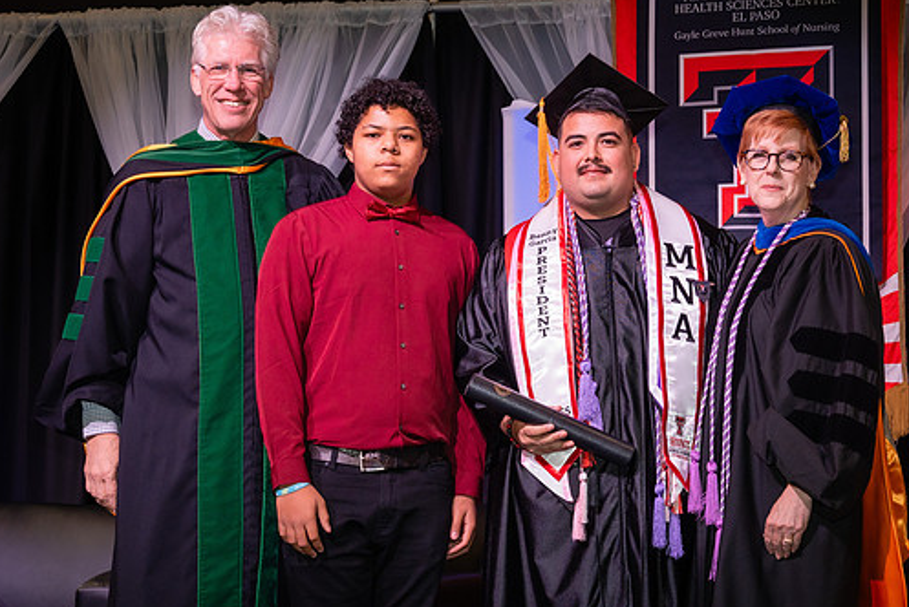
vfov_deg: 18.9
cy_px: 279
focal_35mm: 72
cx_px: 531
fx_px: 1819
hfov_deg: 28.0
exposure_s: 1/160
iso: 1250
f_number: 5.6
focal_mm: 46
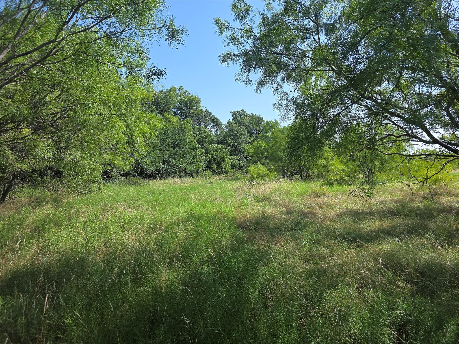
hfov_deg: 73.9
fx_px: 305
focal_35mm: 23
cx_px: 230
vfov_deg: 58.9
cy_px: 172
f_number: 1.7
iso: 12
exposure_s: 1/438
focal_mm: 6.3
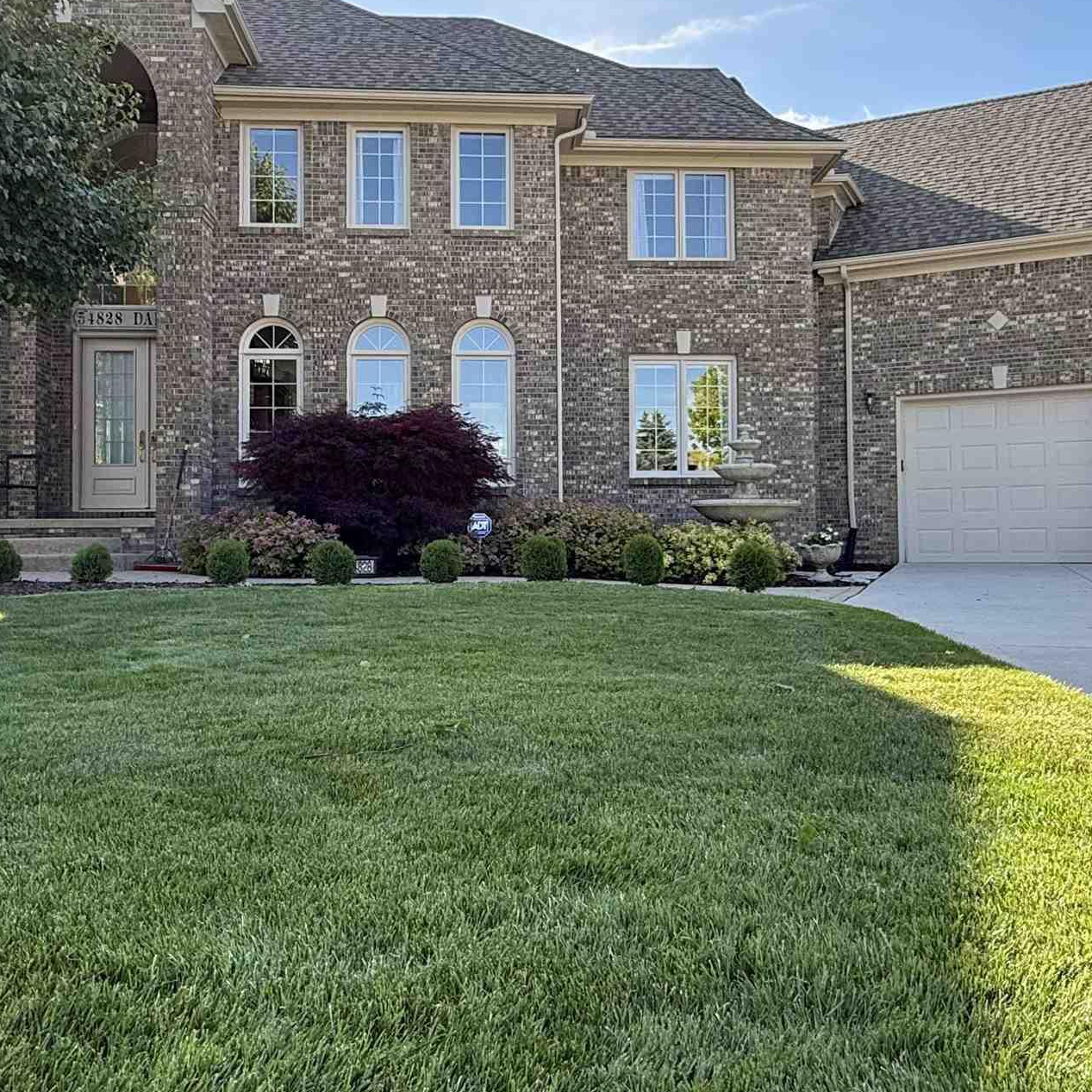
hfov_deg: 54.0
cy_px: 512
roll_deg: +1.2
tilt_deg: +2.7
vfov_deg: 54.0
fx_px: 1071
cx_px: 561
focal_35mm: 30
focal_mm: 2.22
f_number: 2.2
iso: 64
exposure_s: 1/331
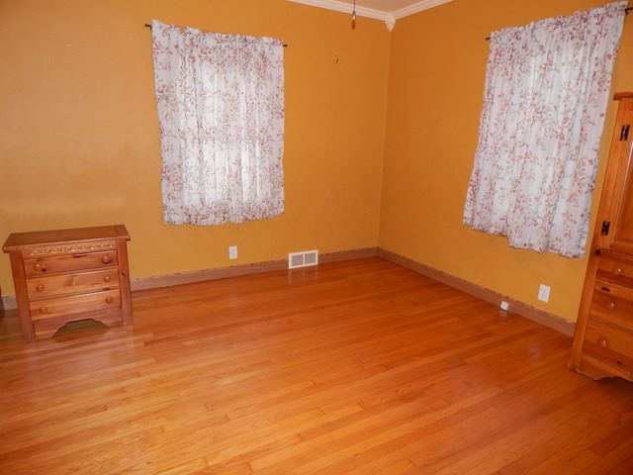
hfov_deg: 76.4
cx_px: 316
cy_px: 238
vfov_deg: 61.1
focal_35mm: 22
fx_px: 402
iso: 200
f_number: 3
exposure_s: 1/30
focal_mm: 4
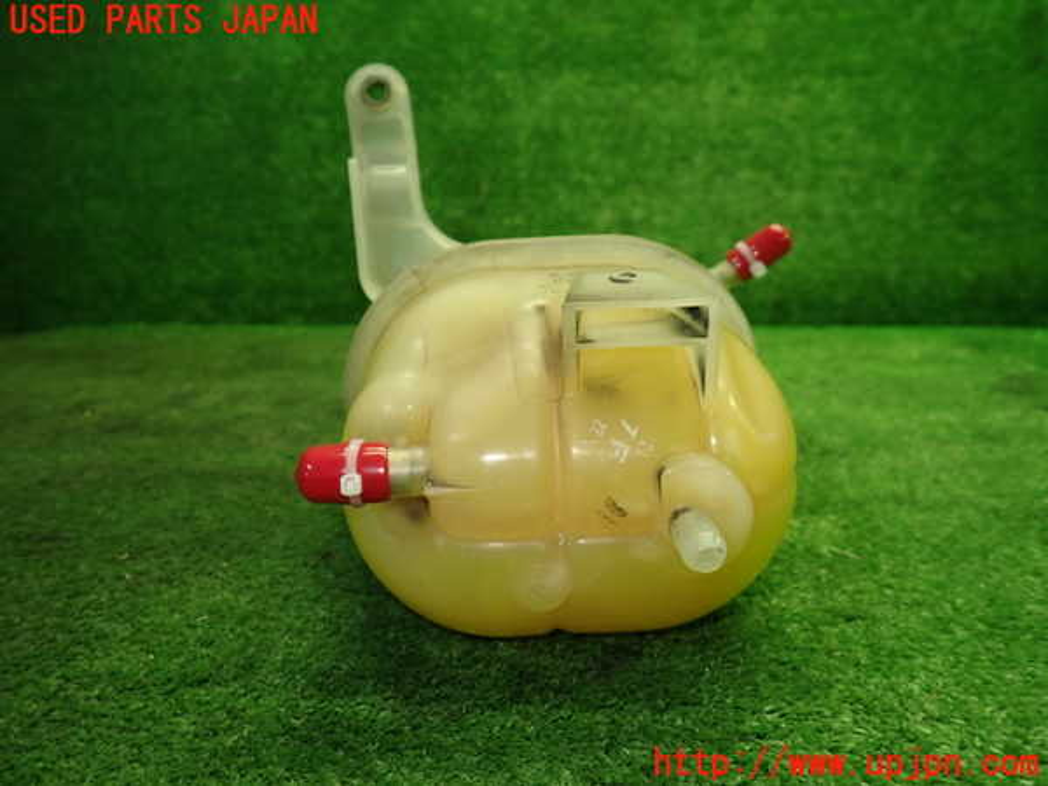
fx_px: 757
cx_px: 524
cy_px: 393
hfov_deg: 69.4
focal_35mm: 25
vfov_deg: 54.9
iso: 200
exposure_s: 1/60
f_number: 2
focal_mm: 4.5
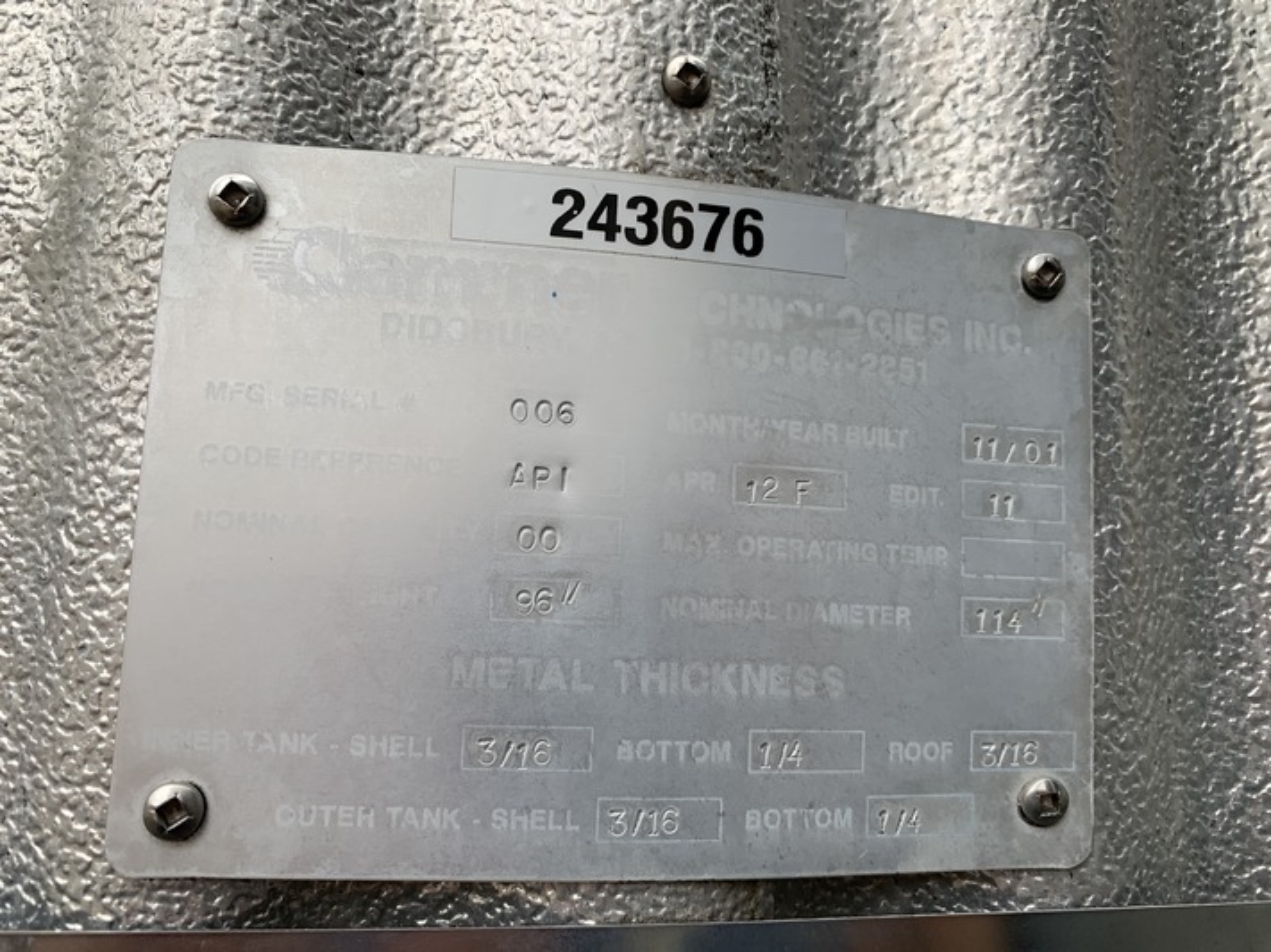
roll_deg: -1.2
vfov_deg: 53.0
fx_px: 954
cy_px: 476
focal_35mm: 26
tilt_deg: +7.9
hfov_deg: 67.3
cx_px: 636
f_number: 1.8
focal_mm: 4.25
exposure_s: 1/191
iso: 25
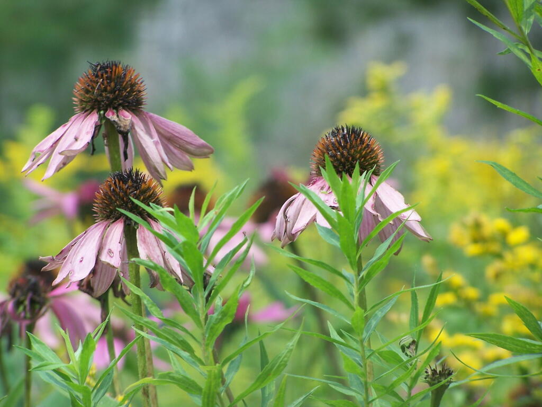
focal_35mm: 288
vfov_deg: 5.2
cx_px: 271
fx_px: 4509
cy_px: 204
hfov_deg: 6.9
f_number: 3.6
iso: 80
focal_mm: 47.7
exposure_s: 1/400
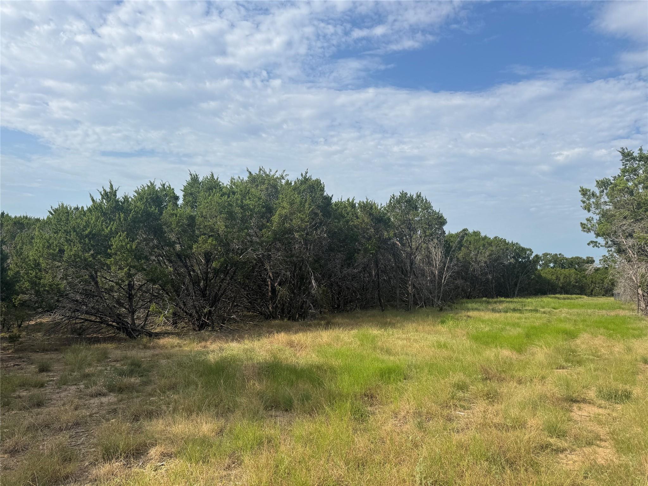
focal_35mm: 24
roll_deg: -2.0
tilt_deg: +3.0
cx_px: 324
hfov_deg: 71.6
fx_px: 449
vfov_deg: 56.8
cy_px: 243
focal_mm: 6.76
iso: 80
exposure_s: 1/4950
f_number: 1.78
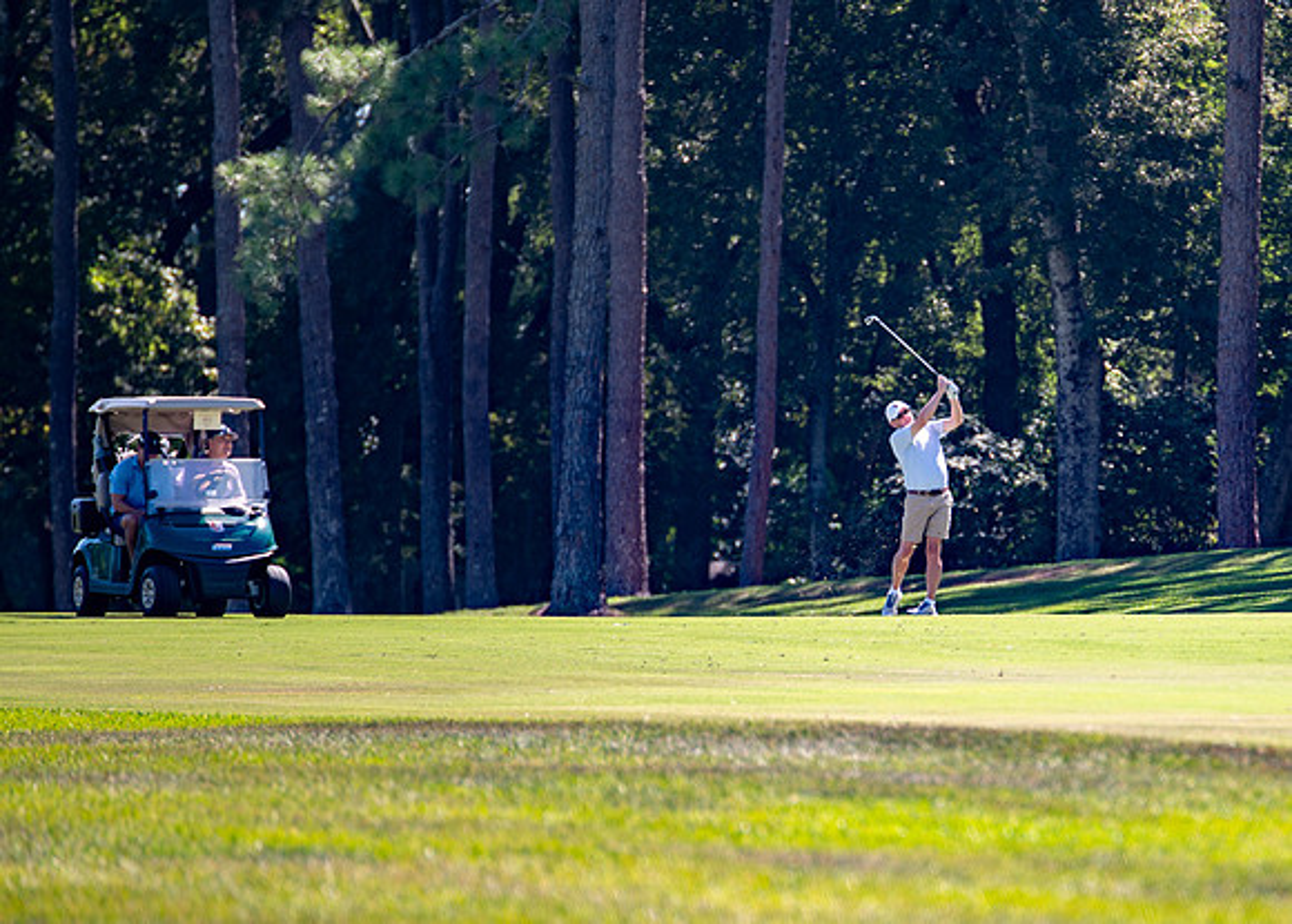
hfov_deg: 5.8
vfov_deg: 4.1
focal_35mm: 348
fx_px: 12766
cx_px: 1042
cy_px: 531
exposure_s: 1/800
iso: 100
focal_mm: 200
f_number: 2.8
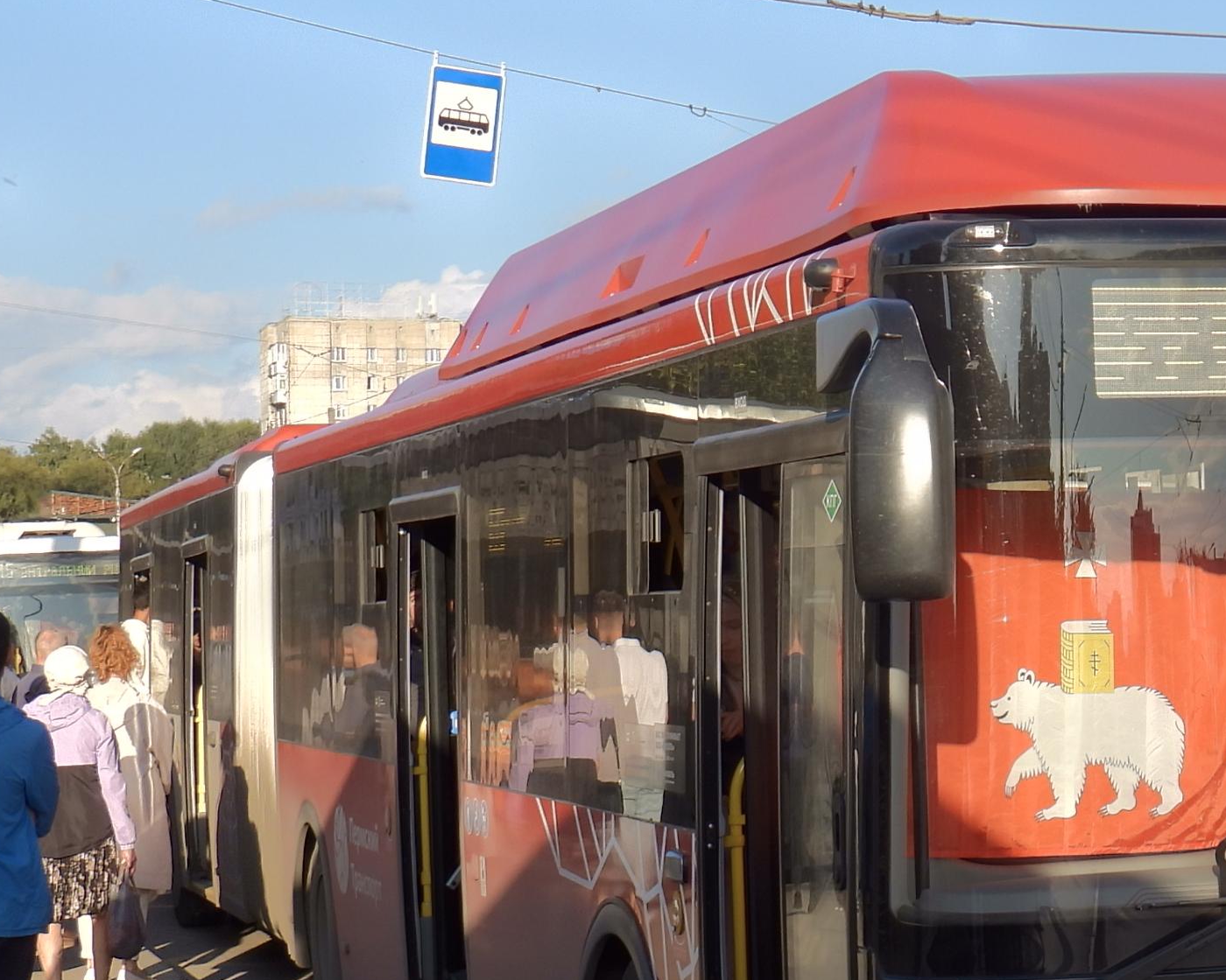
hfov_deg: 20.5
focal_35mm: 91
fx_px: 3302
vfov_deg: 16.9
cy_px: 634
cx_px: 1153
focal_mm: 7.1
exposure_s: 1/800
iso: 100
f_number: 3.2
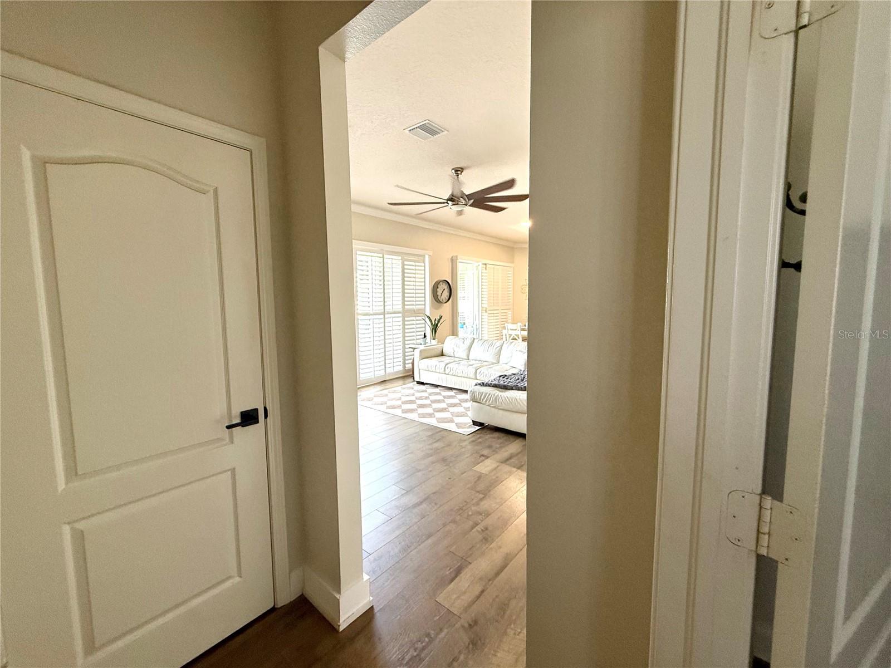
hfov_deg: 102.1
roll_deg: +0.1
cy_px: 334
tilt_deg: -5.2
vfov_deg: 85.7
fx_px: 360
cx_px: 446
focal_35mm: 14
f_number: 2.2
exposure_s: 1/99
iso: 160
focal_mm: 2.22
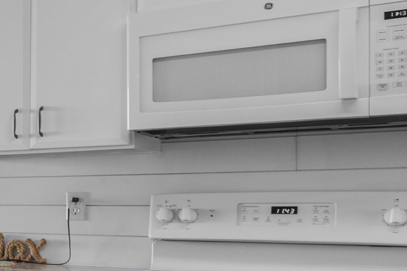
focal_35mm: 70
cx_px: -411
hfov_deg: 18.5
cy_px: 186
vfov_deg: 19.4
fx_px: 791
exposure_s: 1/15
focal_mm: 16
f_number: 8
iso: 320
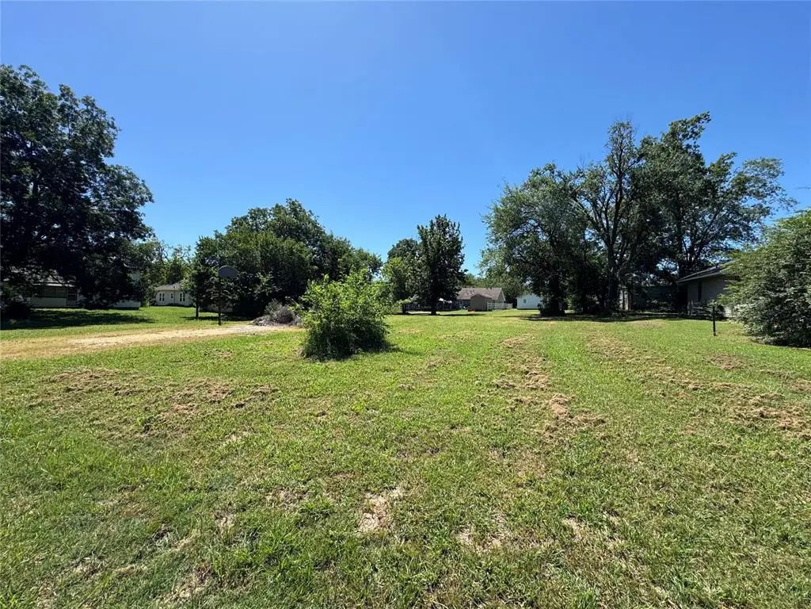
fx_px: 328
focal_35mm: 14
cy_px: 304
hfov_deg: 102.1
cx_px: 406
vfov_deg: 85.7
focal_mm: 2.22
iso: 50
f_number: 2.2
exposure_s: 1/1536
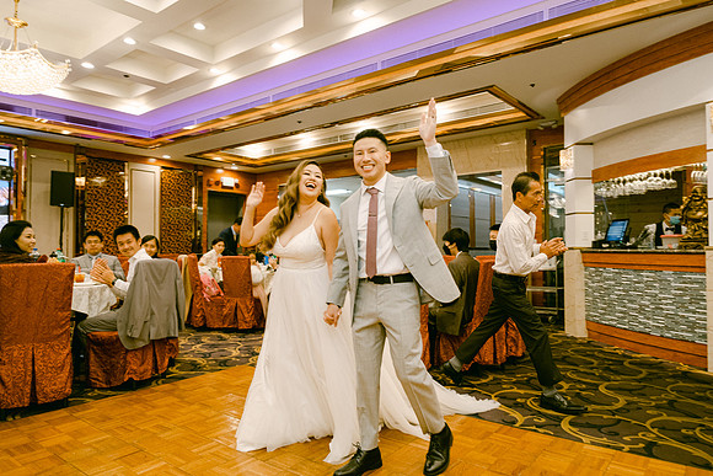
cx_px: 356
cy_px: 238
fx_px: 475
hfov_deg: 73.7
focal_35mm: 24
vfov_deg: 53.2
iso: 800
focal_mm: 16
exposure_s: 1/125
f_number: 2.8
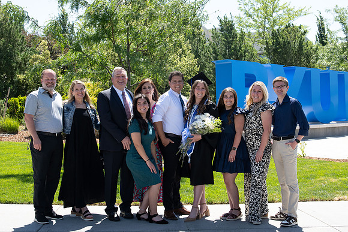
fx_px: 511
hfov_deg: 37.6
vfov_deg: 25.6
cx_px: 175
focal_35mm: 53
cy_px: 96
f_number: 8
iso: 400
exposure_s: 1/400
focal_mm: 44
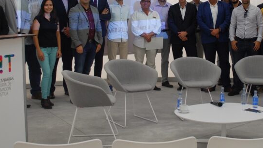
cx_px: 172
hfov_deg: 29.6
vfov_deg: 16.9
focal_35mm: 71
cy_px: 35
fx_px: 495
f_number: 4.2
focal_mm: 24
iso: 220
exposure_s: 1/30
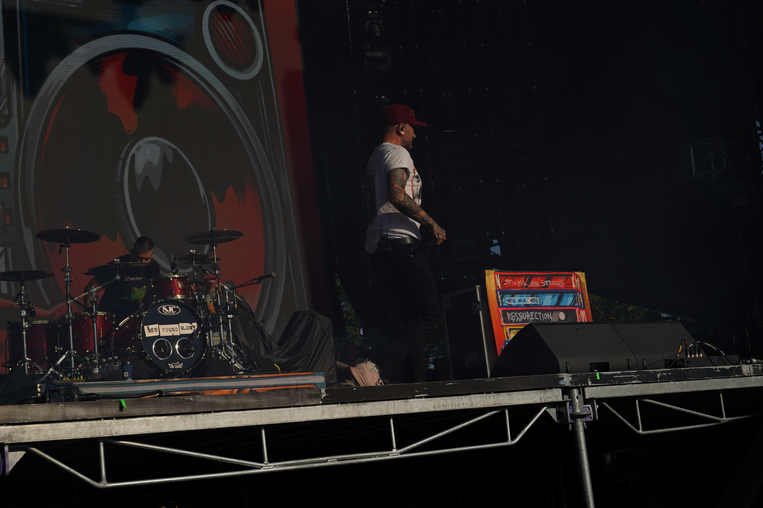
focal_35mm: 57
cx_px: 382
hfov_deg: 35.1
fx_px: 1208
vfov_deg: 23.8
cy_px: 254
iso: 100
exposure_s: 1/1250
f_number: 8
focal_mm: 57
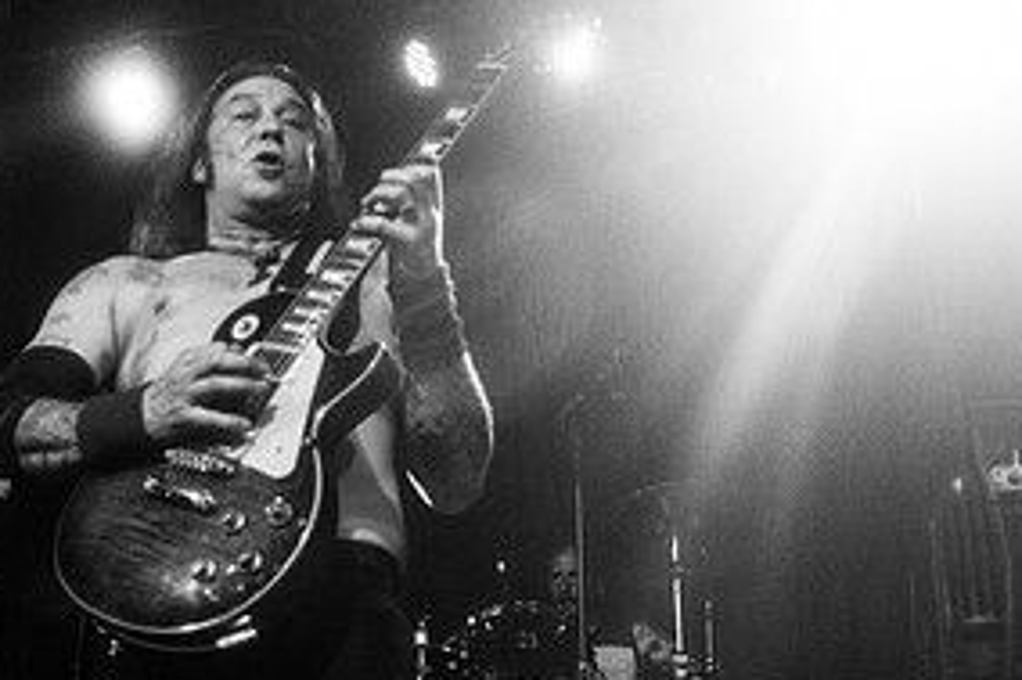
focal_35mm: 55
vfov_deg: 24.3
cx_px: 146
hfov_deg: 34.7
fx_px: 1560
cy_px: 528
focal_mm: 20
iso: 3200
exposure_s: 1/200
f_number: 3.2
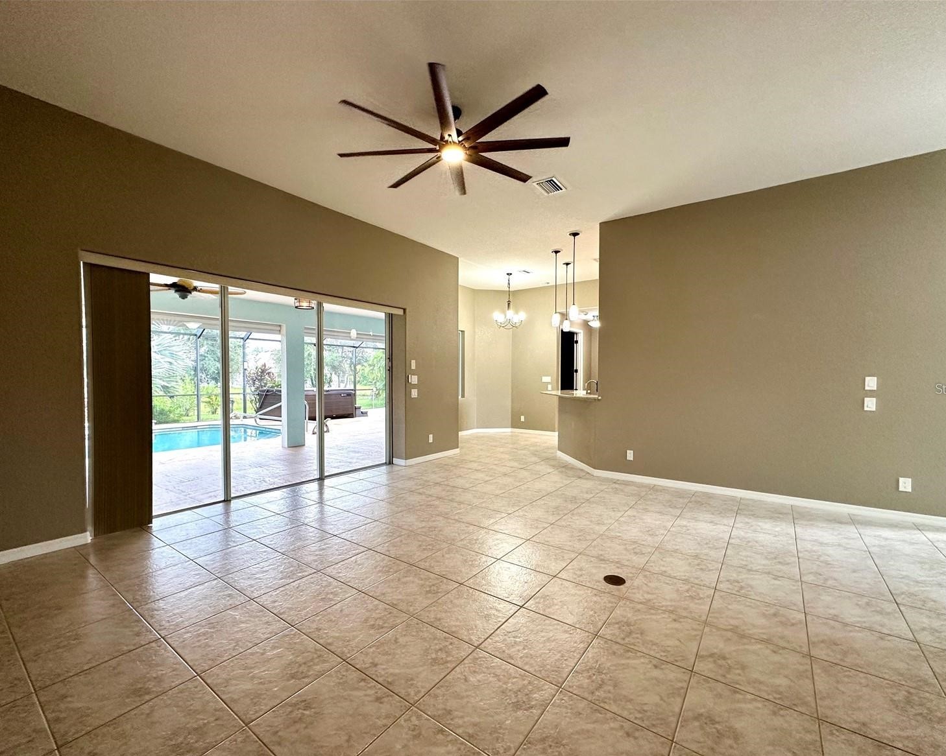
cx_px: 478
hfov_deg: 96.8
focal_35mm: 15
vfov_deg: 84.0
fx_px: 420
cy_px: 388
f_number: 2.2
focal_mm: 2.22
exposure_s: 1/120
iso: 200
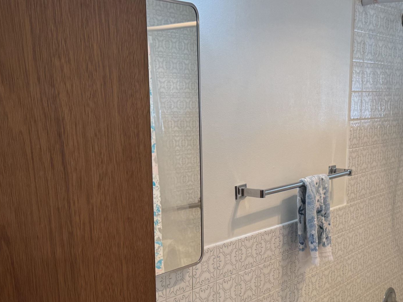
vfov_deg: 27.1
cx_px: 237
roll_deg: -0.1
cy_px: 227
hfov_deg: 36.1
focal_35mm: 53
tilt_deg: -11.8
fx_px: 617
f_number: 1.78
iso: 64
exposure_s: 1/120
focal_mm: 6.76
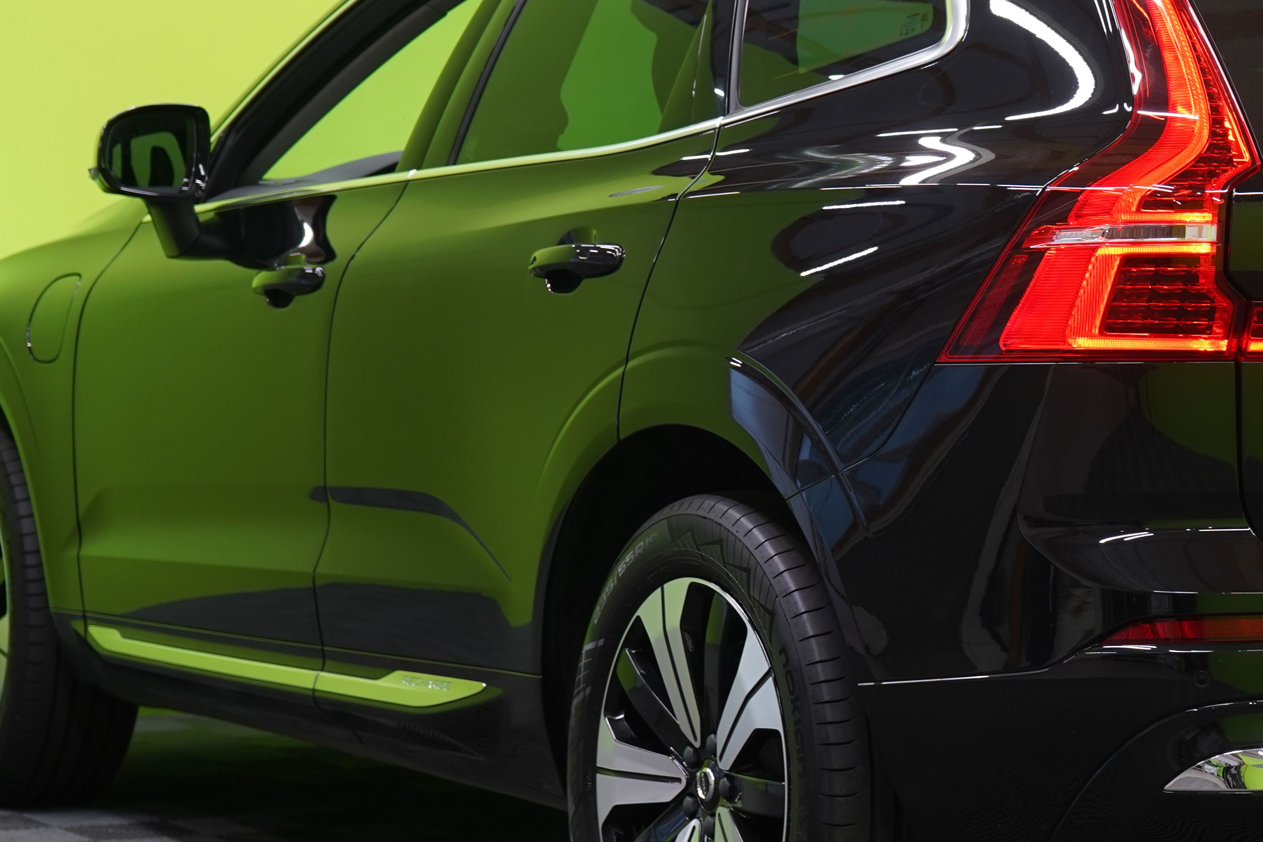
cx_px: 1047
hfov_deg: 17.8
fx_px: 3999
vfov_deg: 12.0
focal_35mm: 114
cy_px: 430
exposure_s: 1/25
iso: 400
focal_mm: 56
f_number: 5
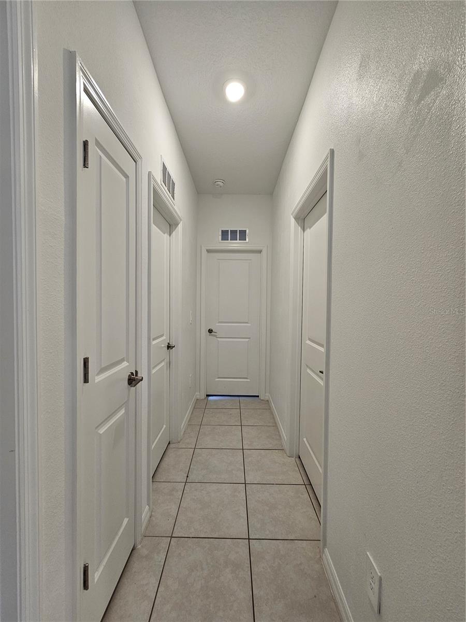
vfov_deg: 106.2
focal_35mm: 13
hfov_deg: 89.9
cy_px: 311
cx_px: 233
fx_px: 233
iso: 160
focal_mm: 2.2
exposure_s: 1/60
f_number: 2.2
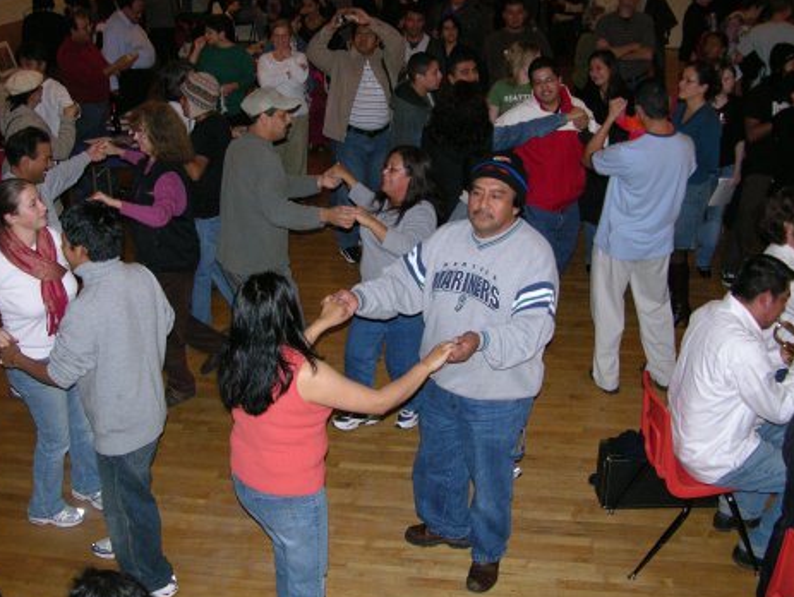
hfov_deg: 44.6
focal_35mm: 42
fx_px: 964
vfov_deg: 34.4
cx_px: 341
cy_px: 262
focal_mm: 8.9
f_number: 2.8
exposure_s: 1/60.1
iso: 200
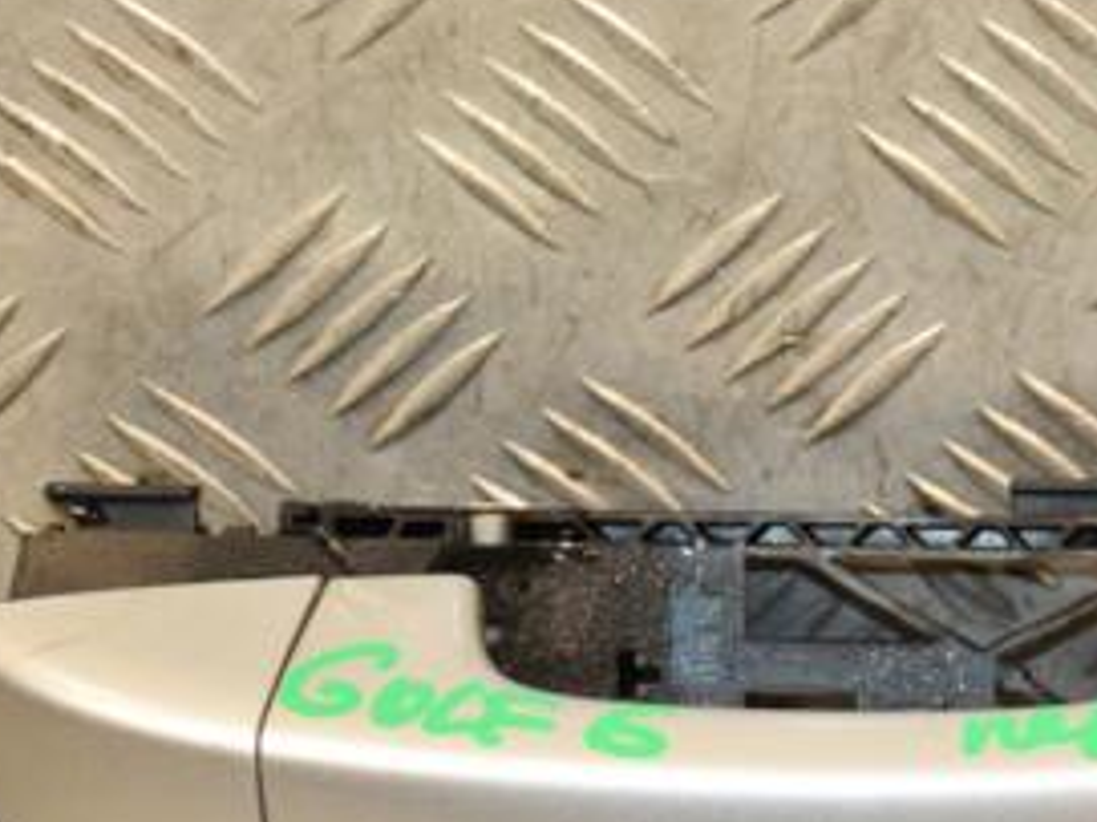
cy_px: 620
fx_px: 6684
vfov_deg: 7.0
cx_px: 955
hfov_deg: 9.3
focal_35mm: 211
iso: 800
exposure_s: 1/160
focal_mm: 66
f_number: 5.3
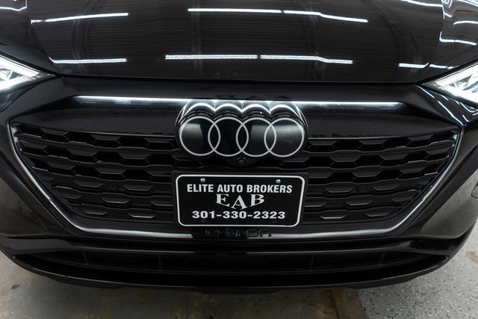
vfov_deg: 46.4
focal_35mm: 28
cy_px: 160
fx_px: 372
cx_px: 239
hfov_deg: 65.5
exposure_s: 1/40
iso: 160
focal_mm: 28
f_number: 3.2
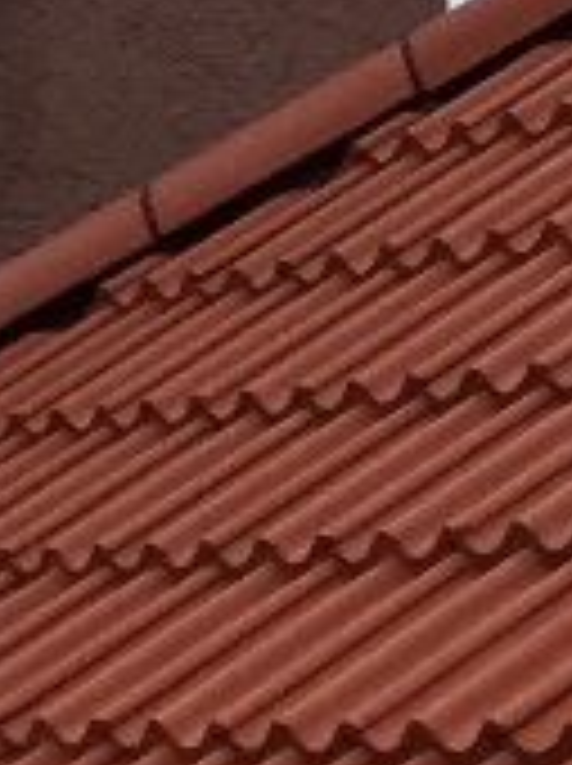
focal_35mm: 205
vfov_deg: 9.3
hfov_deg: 7.1
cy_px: 1300
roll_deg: +2.6
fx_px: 4528
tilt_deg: -10.9
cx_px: 892
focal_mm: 4.15
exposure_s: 1/30
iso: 40
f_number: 2.2
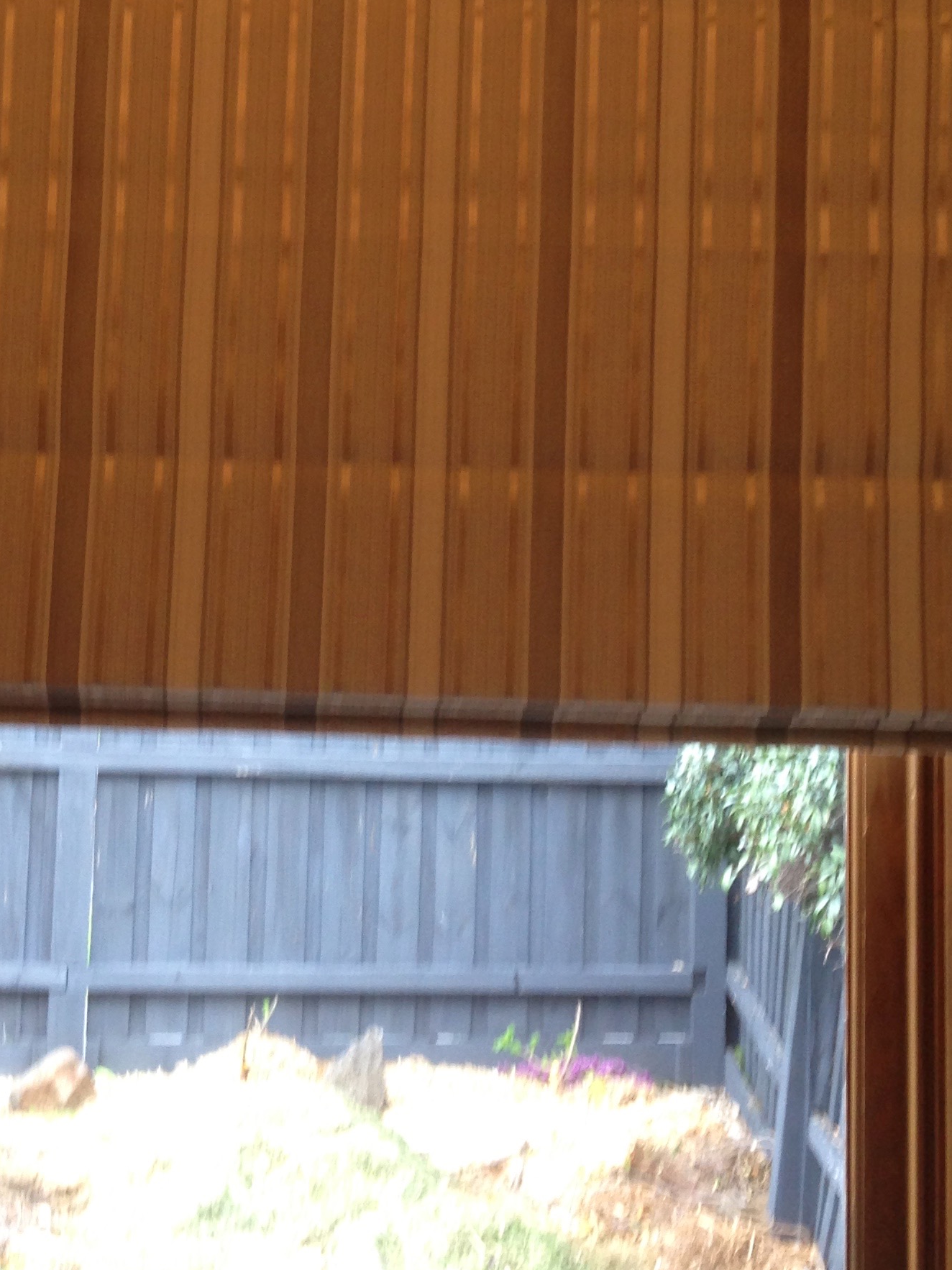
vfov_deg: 31.1
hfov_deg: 24.0
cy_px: 321
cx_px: 441
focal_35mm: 61
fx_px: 2237
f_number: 2.4
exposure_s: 1/20
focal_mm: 4.12
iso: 80
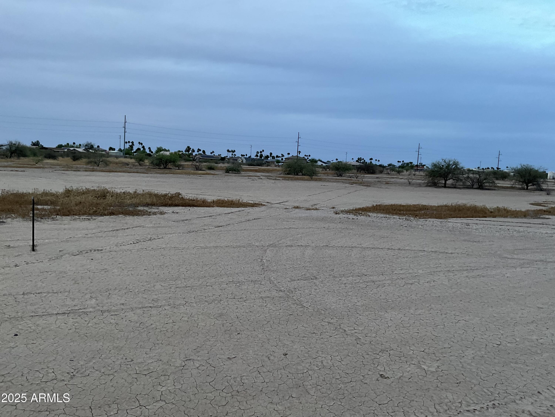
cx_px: 278
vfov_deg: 48.2
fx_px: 465
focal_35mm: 29
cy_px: 208
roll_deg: -2.7
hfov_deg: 61.7
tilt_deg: -5.1
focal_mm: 3
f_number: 1.8
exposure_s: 1/120
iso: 64
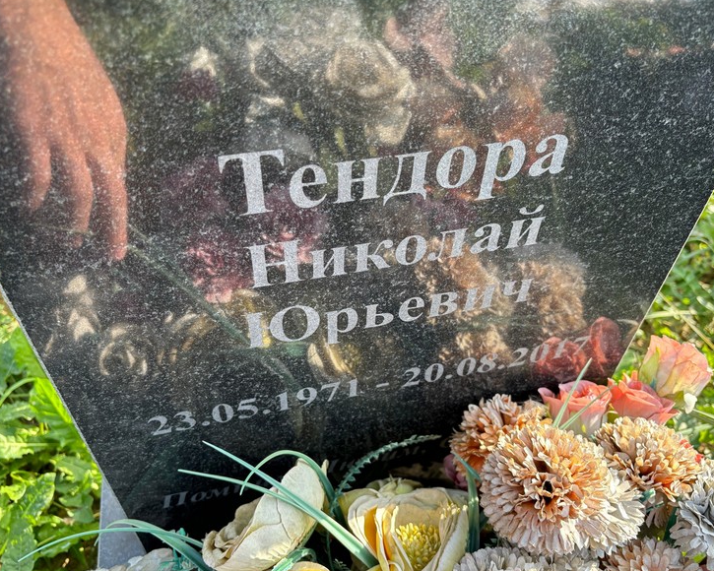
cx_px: 351
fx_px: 592
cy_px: 292
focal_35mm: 28
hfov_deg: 62.2
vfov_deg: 51.5
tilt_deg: -45.7
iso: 50
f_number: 1.6
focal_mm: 5.96
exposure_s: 1/249
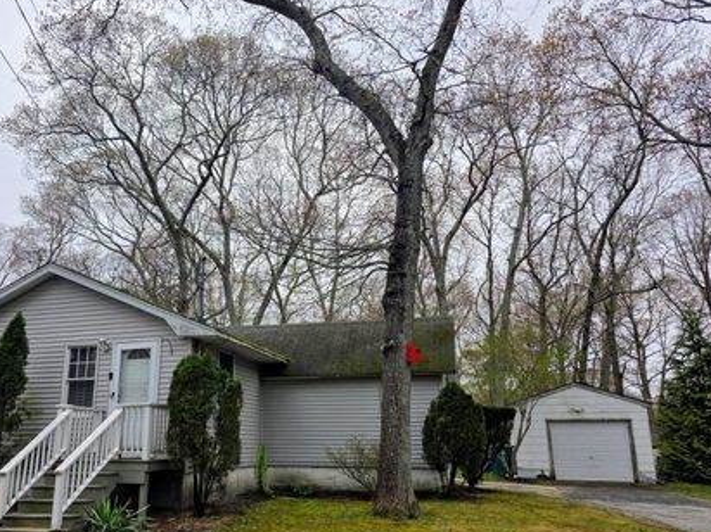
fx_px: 575
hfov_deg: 63.0
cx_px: 294
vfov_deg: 49.5
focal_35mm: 28
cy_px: 314
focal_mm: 6.3
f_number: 1.7
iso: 80
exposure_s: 1/3126
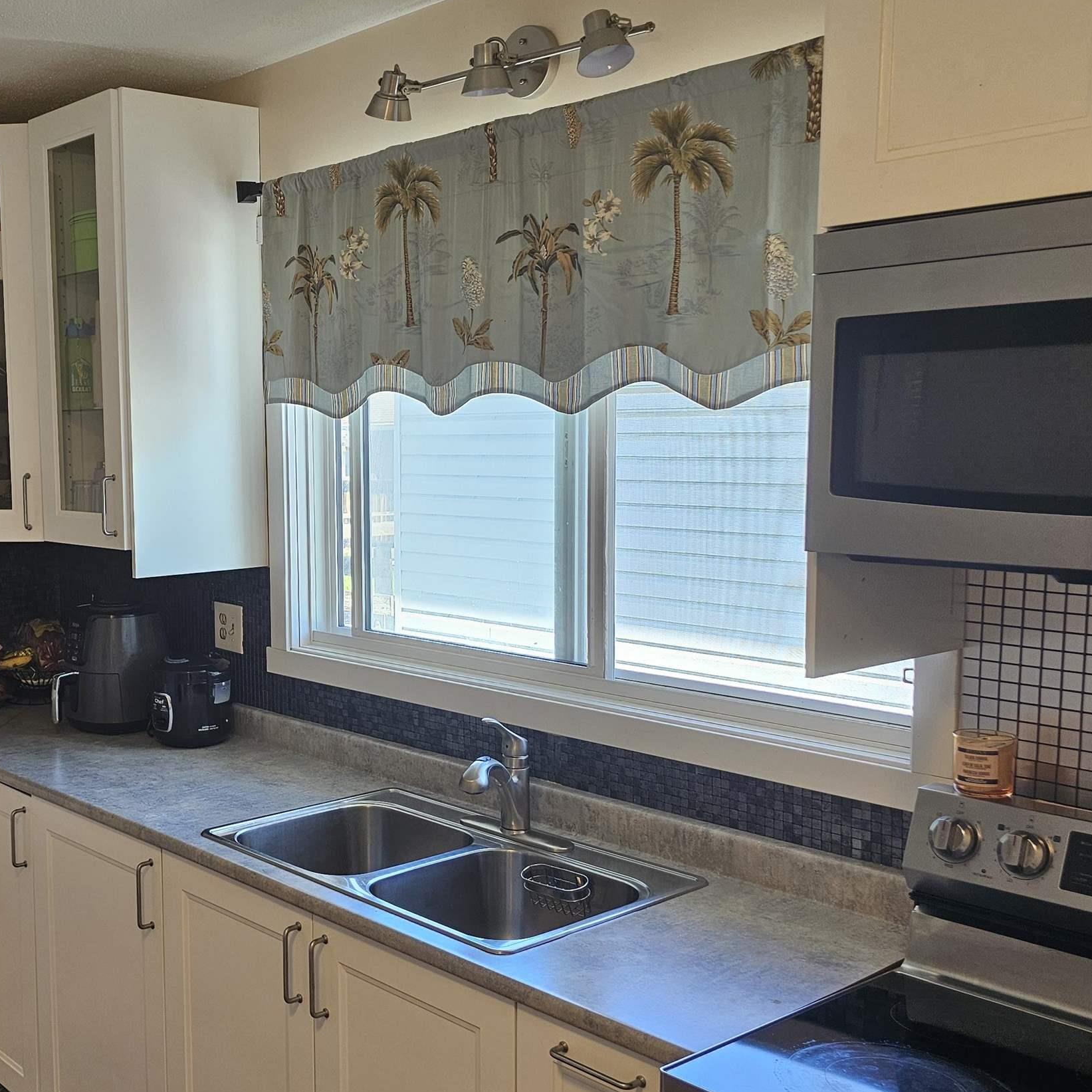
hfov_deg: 42.1
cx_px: 230
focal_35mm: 38
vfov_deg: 43.8
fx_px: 1356
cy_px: 601
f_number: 1.7
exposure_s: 1/120
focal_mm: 6.3
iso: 80
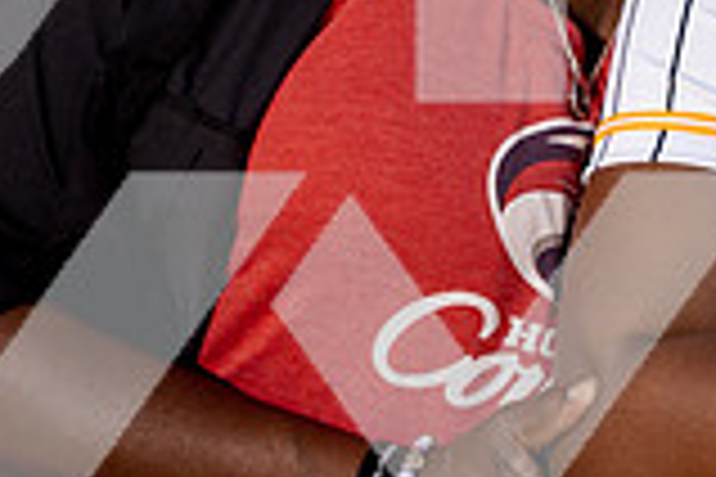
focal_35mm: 201
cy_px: -133
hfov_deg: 10.2
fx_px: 3997
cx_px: 680
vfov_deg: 6.8
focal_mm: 55
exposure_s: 1/250
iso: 100
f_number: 7.1
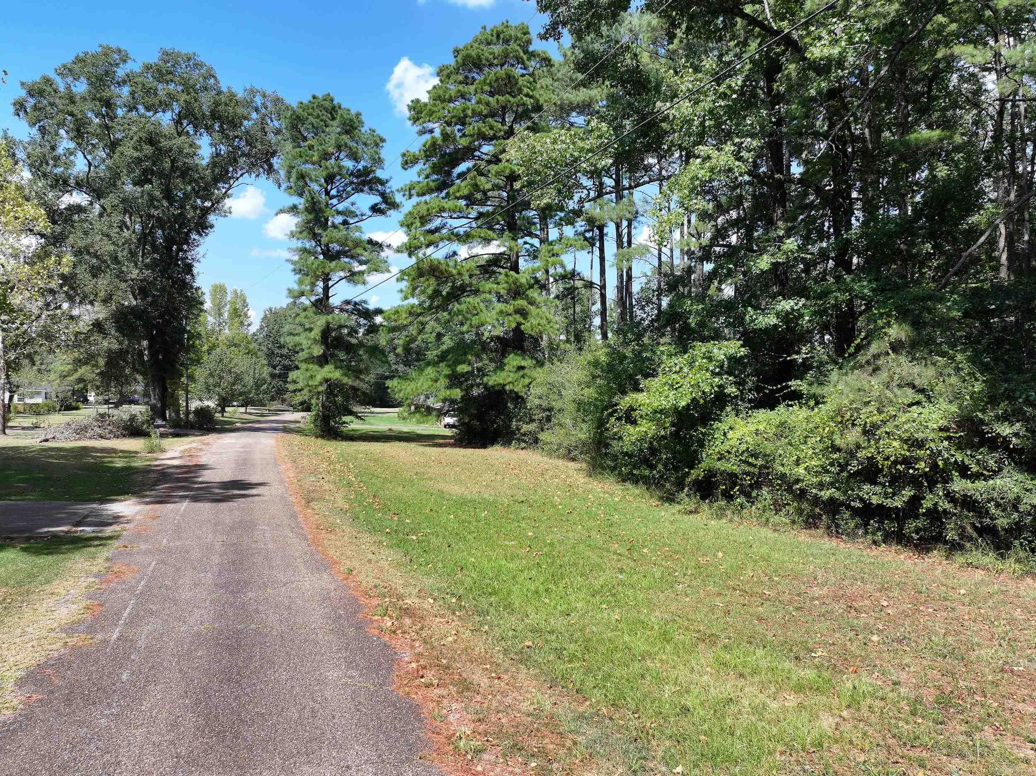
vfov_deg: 56.8
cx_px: 518
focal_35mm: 24
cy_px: 388
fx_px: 718
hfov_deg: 71.6
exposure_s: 1/1250
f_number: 2.8
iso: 100
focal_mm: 12.29
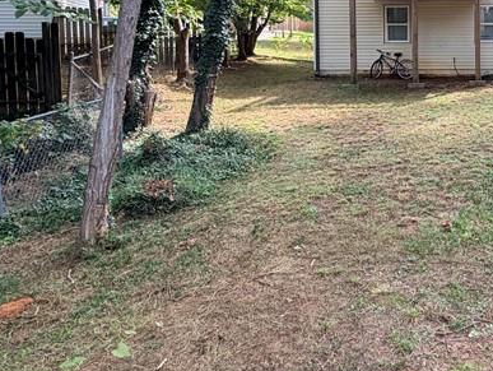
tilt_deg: -2.7
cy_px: 57
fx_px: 527
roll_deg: -0.2
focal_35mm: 37
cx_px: 480
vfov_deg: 36.9
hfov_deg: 43.7
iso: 50
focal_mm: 2.22
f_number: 2.2
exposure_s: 1/171
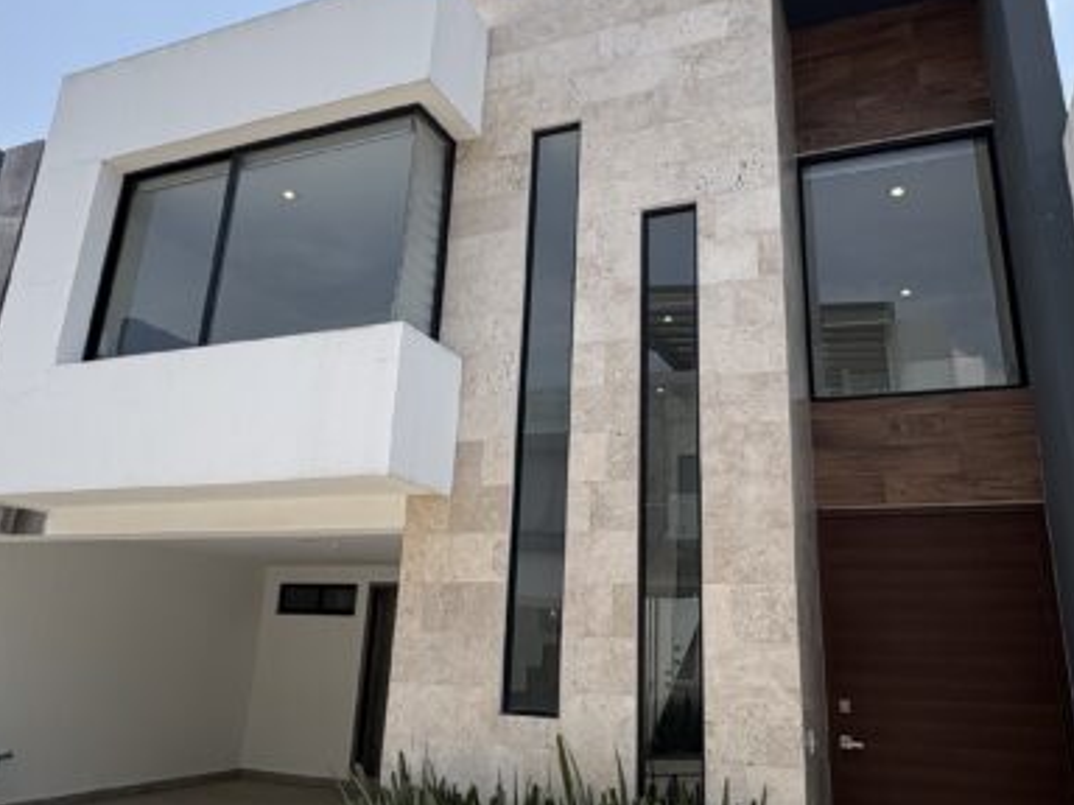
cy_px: 369
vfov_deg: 49.7
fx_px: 869
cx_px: 565
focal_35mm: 28
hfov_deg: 63.4
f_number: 2.2
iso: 40
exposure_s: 1/1256
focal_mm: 2.22
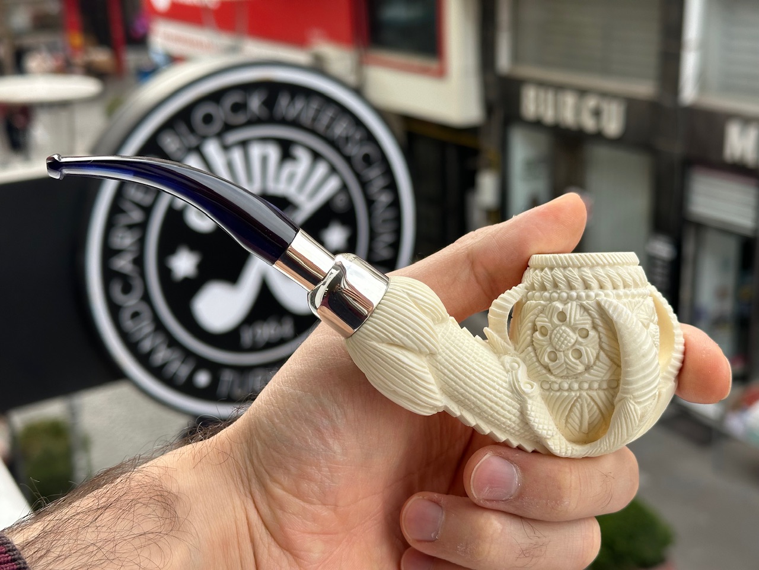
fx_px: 1052
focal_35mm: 48
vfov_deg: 30.3
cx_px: 380
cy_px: 285
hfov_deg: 39.7
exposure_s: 1/587
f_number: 1.78
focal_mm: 6.86
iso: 64
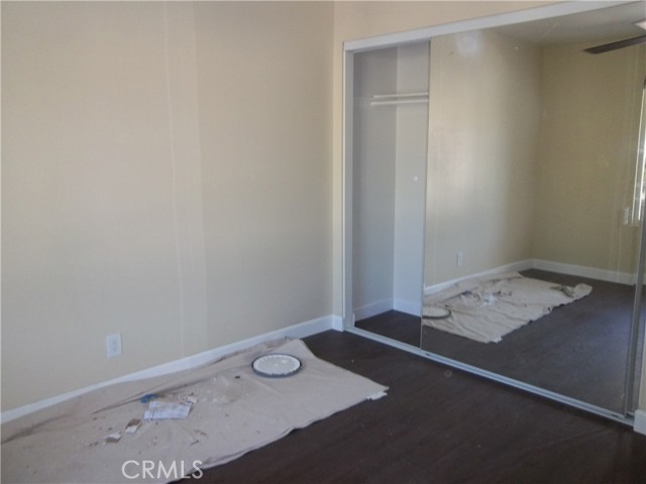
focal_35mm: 28
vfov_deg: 49.7
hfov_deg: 63.4
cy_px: 242
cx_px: 323
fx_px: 523
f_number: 3.5
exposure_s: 1/30
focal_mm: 5.05
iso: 160
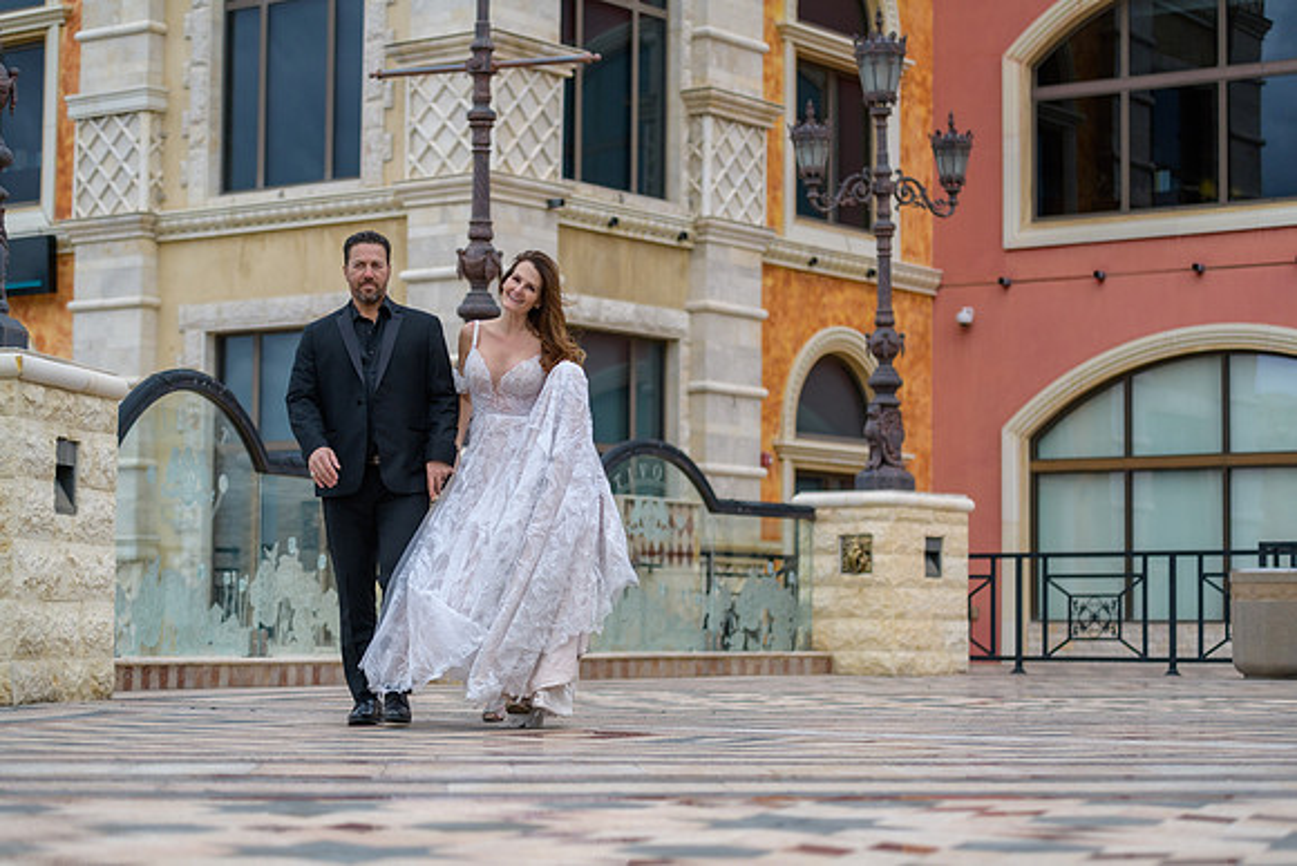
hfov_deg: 24.8
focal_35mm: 82
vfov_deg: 16.7
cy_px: 433
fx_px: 2955
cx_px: 648
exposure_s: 1/3200
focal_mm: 82
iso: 400
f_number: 2.8
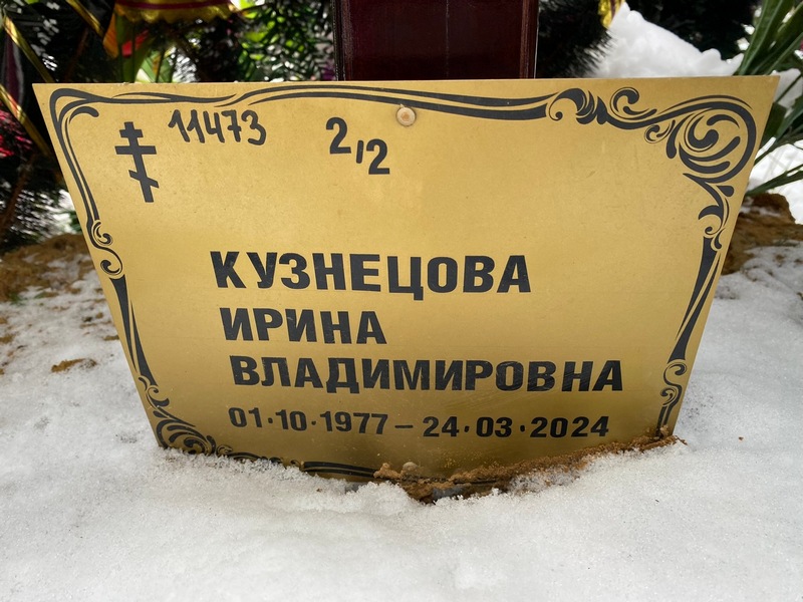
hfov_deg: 67.3
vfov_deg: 53.1
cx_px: 402
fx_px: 603
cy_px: 301
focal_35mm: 26
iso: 100
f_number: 1.8
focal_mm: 4.25
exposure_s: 1/121
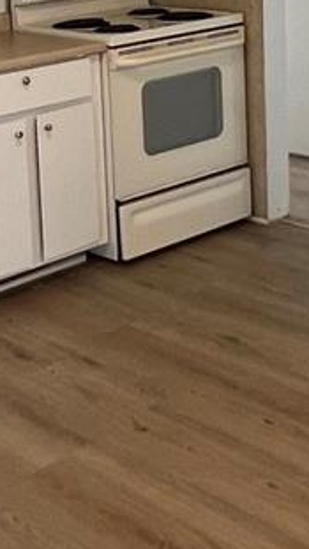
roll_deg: +2.1
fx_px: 1019
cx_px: 120
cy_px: -7
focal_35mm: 70
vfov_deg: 28.2
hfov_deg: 17.2
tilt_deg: -5.6
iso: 160
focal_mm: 1.57
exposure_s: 1/60
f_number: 1.8
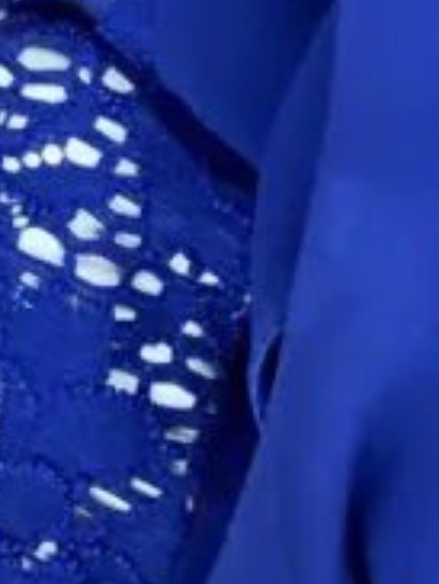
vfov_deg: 11.6
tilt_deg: -75.2
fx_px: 2463
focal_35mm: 146
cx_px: 577
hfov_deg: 10.0
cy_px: -716
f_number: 1.8
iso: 125
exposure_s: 1/50
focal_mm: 4.25
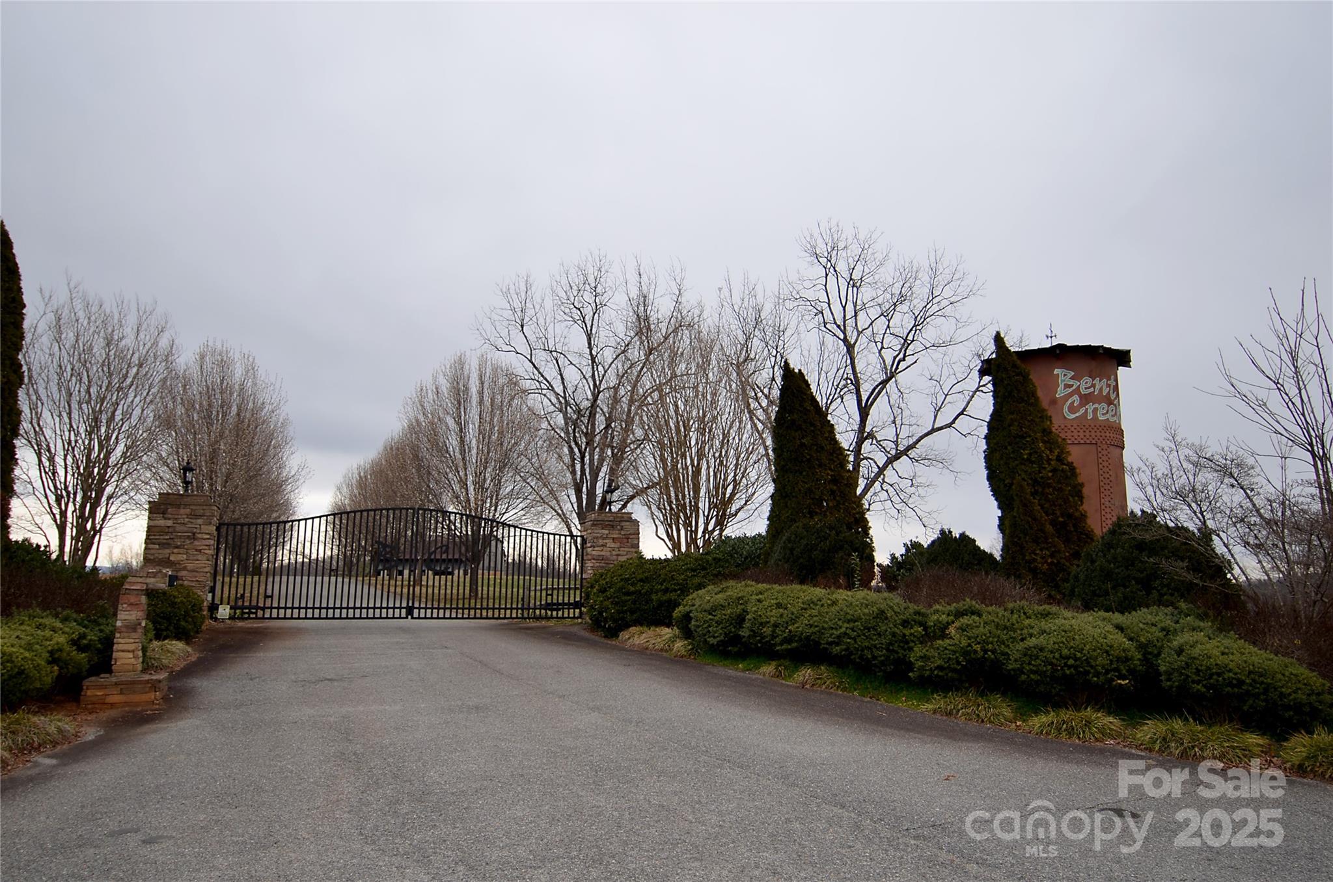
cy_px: 441
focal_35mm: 24
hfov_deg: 73.9
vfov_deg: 52.9
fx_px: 887
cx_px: 666
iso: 100
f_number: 4.5
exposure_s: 1/250
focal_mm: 16
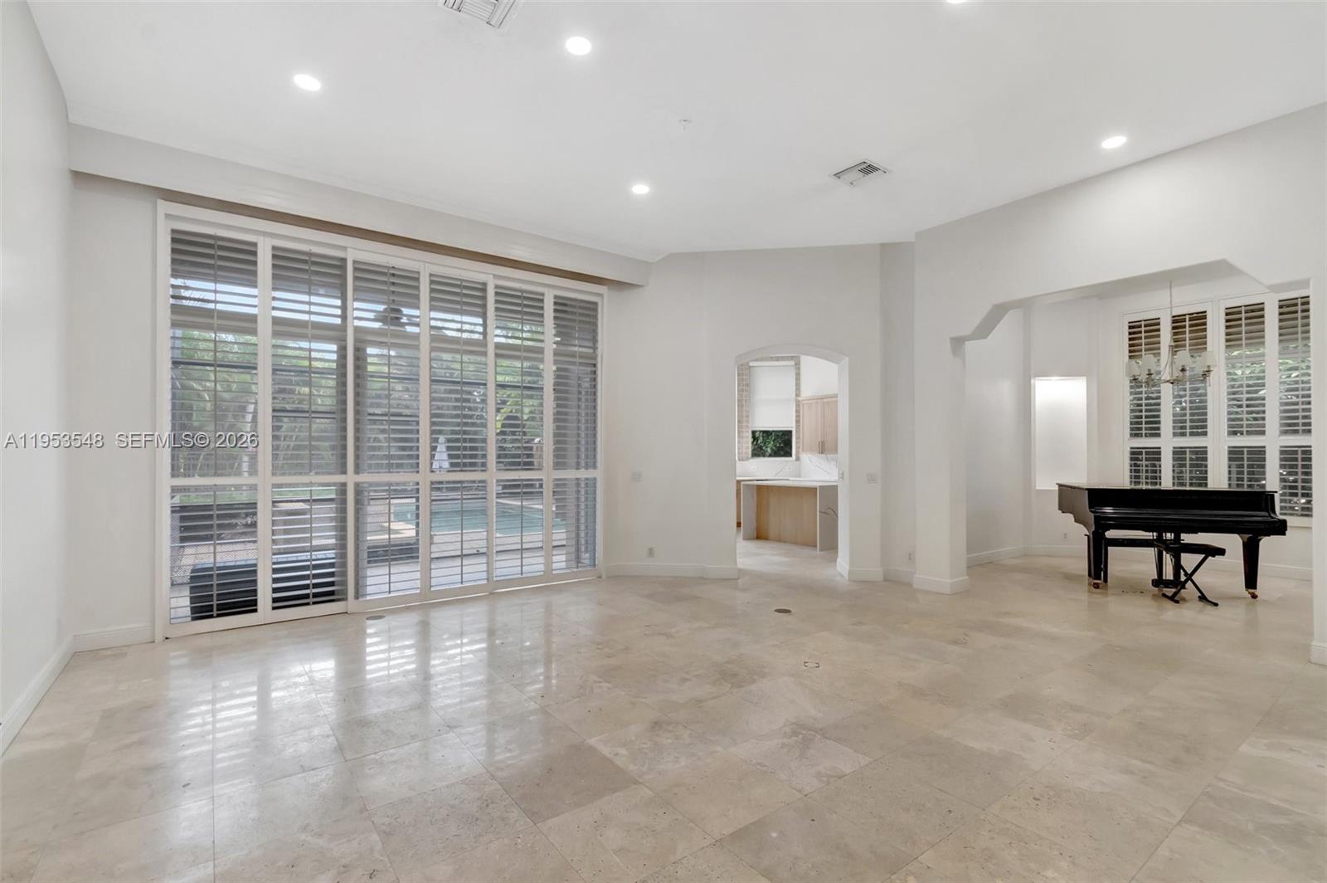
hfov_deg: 100.4
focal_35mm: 15
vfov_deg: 77.2
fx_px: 552
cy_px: 442
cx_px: 664
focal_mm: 10
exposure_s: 1/13
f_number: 8
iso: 640
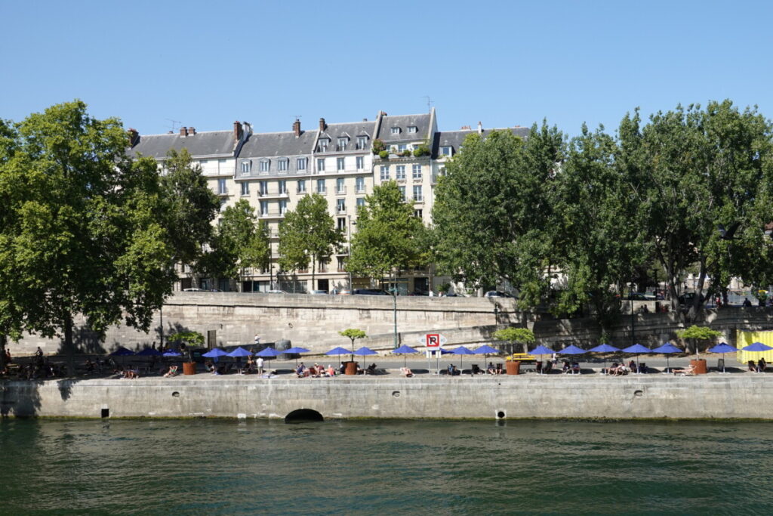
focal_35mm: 42
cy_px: 258
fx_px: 902
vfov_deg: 31.9
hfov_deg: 46.4
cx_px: 386
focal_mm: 15.6
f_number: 4.5
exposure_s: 1/800
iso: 160
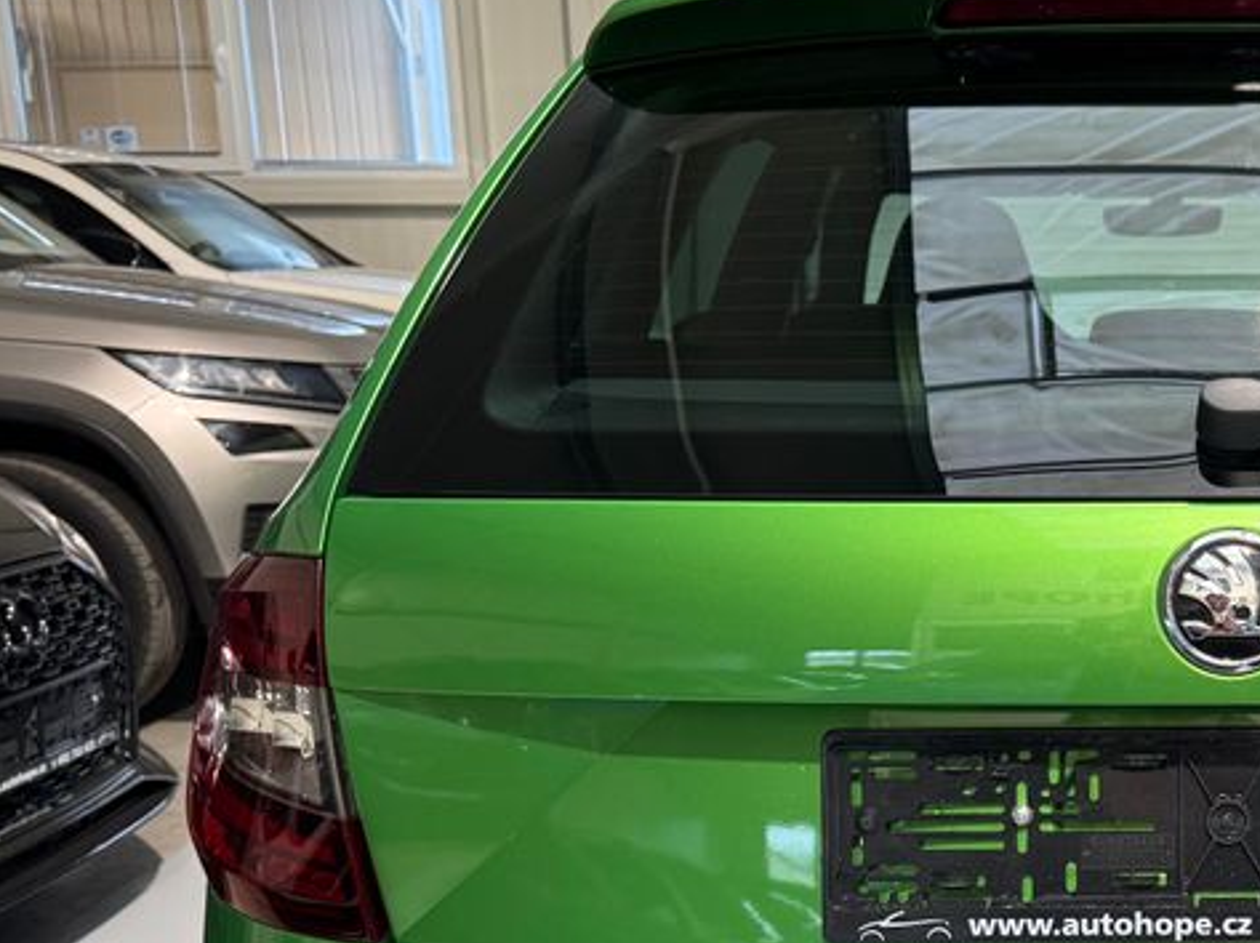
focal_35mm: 52
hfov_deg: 34.7
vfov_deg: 27.4
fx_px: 1891
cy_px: 773
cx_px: 1145
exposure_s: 1/60
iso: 320
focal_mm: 6.76
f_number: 1.78
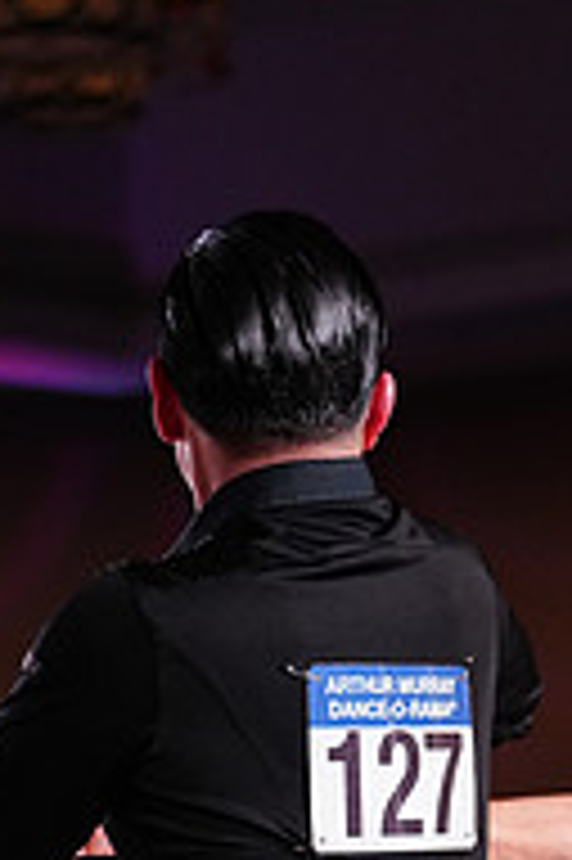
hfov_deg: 6.4
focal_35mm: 213
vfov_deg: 9.4
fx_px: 5085
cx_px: 592
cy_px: 1274
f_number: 2.8
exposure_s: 1/640
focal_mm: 70
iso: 2000
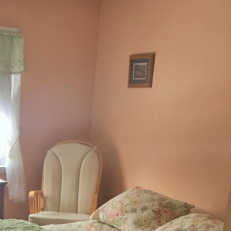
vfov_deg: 23.7
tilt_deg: -18.5
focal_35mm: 68
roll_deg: -0.6
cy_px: 255
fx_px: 513
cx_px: 3
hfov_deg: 24.3
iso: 25
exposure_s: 1/30
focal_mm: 4.15
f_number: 2.2
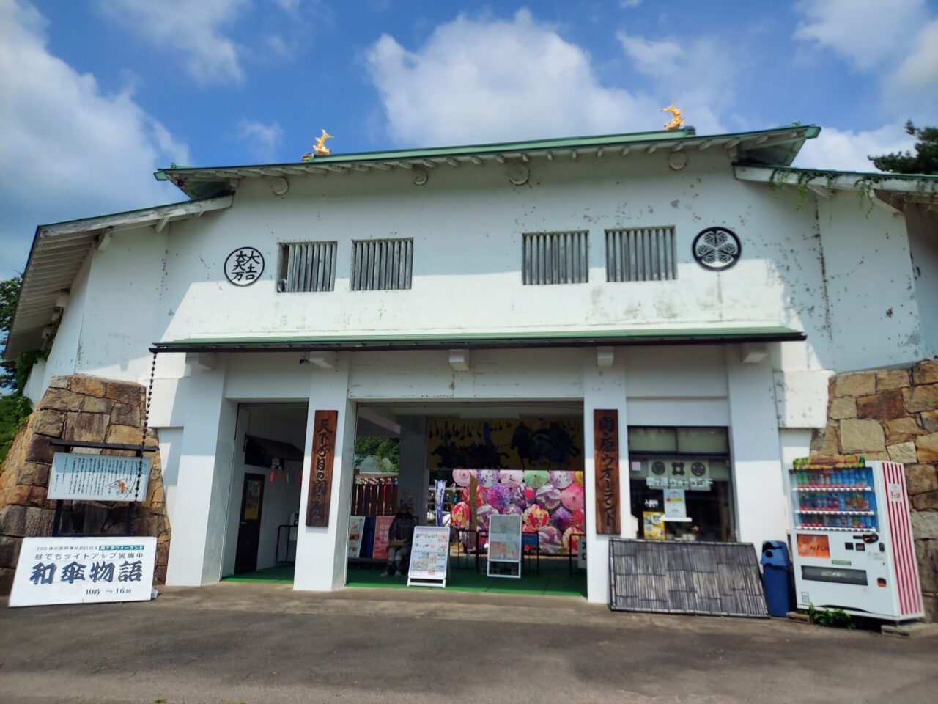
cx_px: 469
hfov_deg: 69.4
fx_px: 677
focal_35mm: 25
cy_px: 352
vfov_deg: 54.9
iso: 50
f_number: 2
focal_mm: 4.6
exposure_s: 1/2786
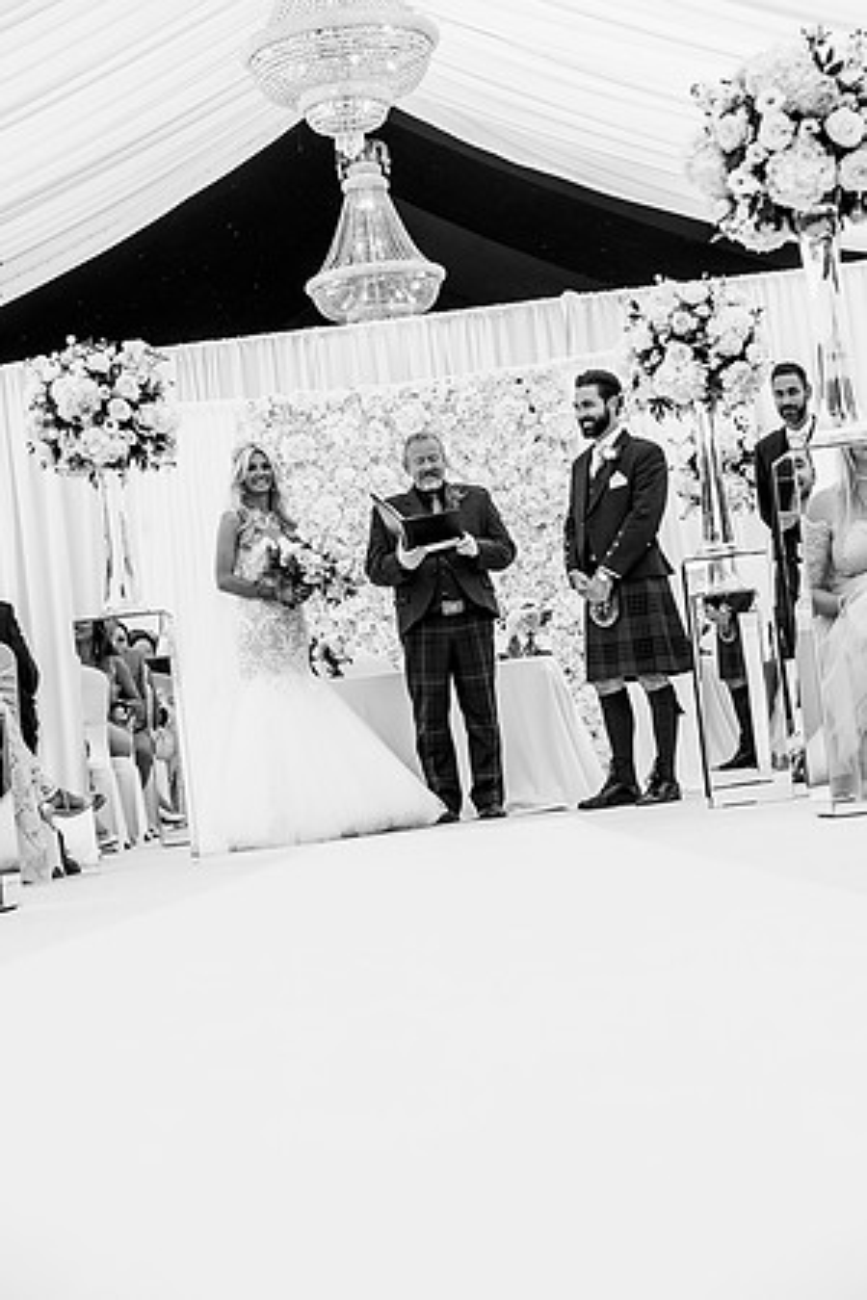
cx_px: 434
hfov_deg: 19.5
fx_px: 2529
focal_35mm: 70
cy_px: 650
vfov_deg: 28.8
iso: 640
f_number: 5.6
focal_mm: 70
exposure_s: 1/250
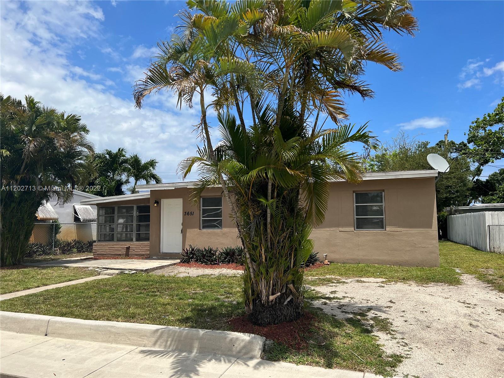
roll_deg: +0.9
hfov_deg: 67.3
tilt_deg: +4.8
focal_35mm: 26
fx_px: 379
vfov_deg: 53.1
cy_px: 189
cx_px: 252
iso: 50
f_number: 1.5
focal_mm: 5.7
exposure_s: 1/5882
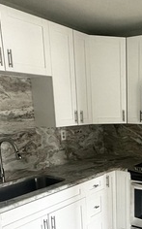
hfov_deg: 28.9
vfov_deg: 45.5
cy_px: 174
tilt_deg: -15.7
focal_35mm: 42
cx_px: 136
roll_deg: +0.1
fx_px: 261
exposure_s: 1/60
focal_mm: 2.22
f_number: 2.2
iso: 400
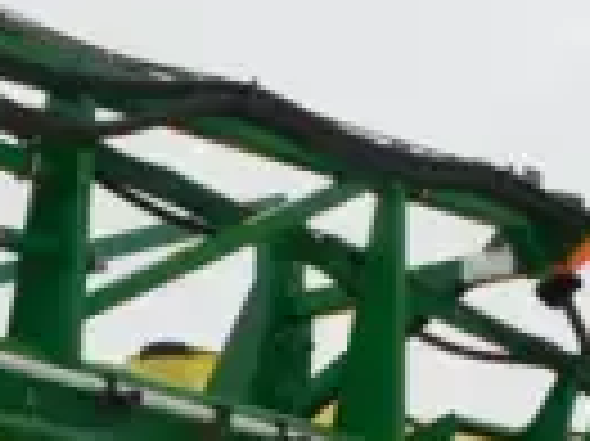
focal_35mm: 117
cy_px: 729
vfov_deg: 11.9
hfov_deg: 16.5
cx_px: -14
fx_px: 1992
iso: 125
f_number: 3
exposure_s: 1/800
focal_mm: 4.1
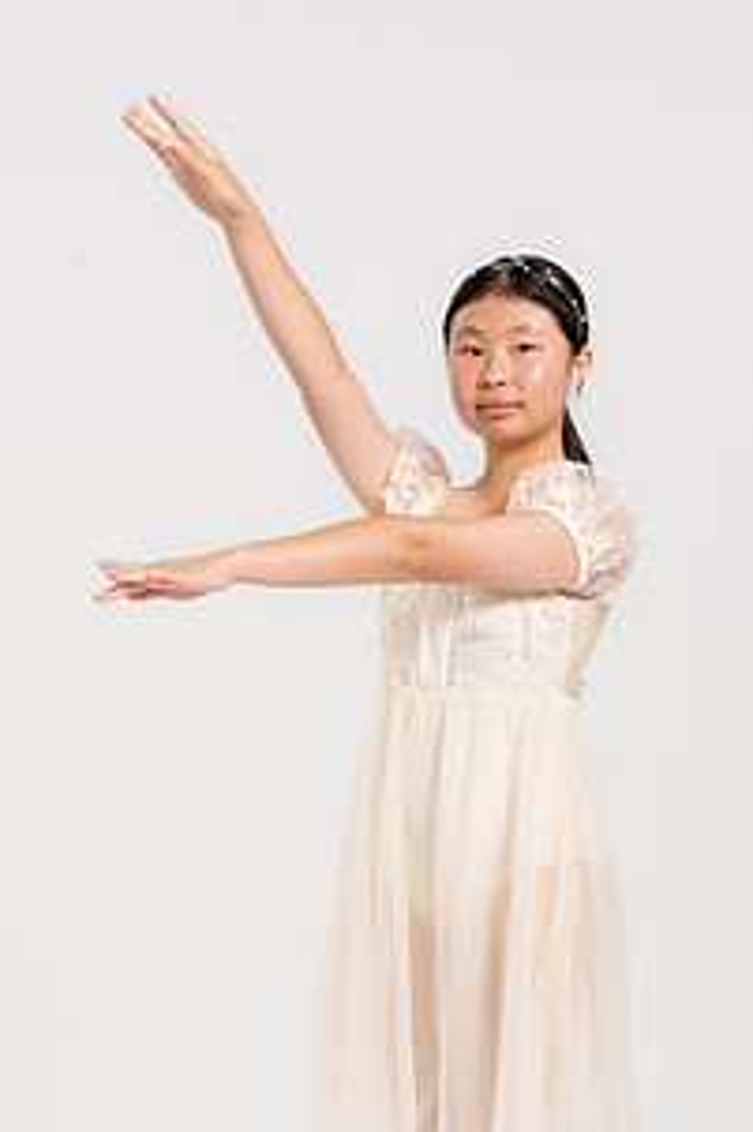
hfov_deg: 15.5
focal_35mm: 88
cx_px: 468
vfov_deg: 23.0
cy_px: 810
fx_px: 2764
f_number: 10
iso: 400
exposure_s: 1/160
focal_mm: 59
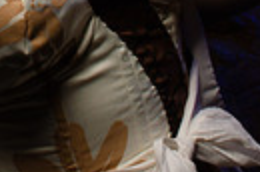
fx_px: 1448
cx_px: -16
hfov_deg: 10.2
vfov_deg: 6.5
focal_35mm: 201
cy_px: -202
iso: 200
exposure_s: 1/15
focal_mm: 30
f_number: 22
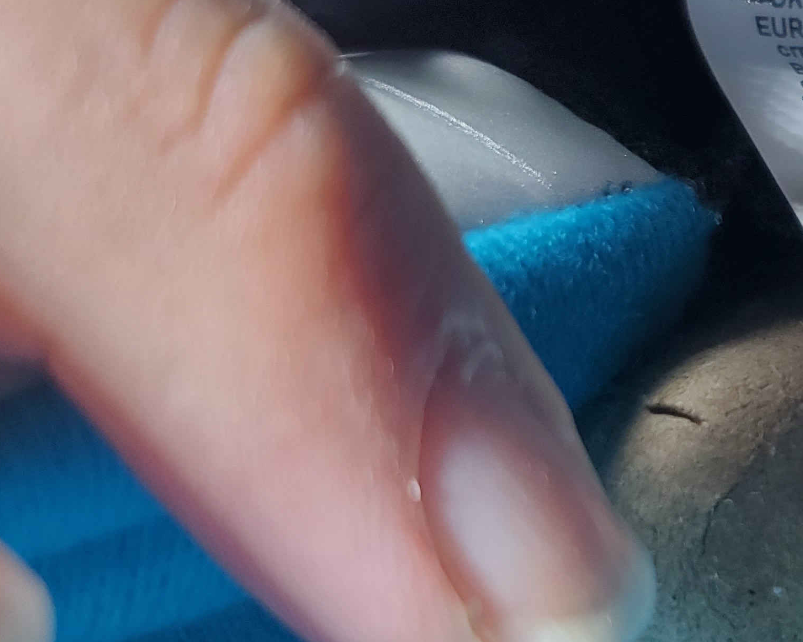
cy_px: 295
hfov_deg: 24.9
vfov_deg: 22.8
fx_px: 1593
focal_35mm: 67
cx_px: 1015
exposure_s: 1/50
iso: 100
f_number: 1.5
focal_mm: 4.3
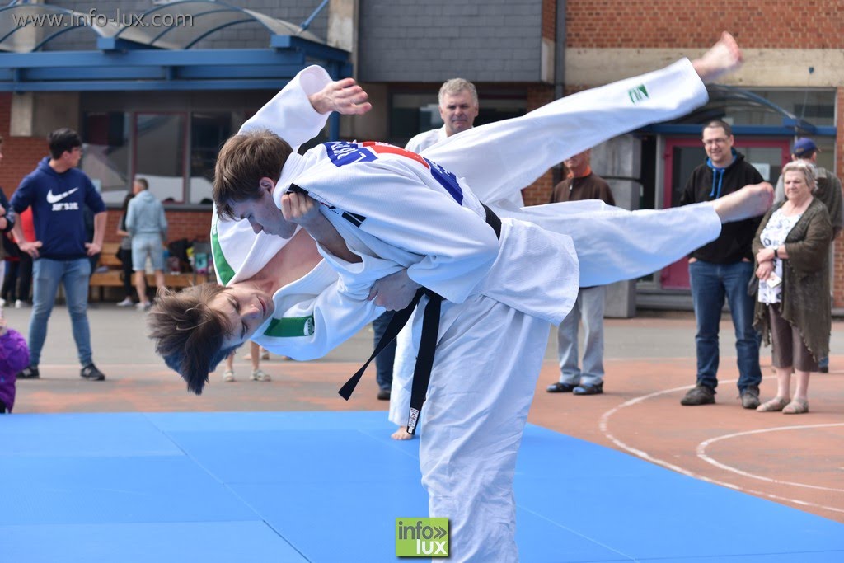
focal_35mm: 75
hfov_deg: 27.0
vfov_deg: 18.2
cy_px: 282
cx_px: 422
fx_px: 1758
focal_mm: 50
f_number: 5
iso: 100
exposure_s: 1/500
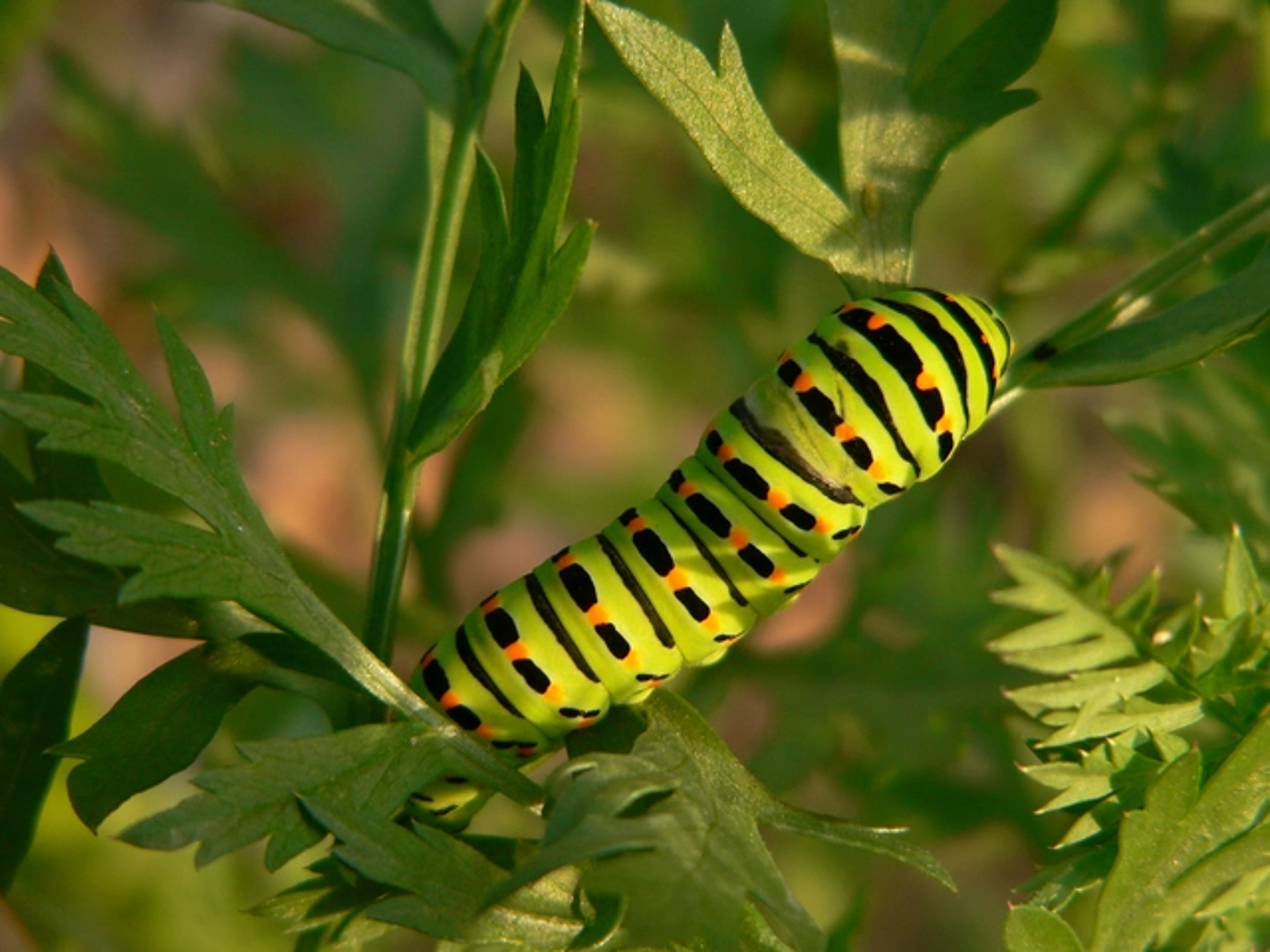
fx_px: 3412
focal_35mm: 93
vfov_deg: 15.9
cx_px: 635
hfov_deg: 21.1
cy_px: 476
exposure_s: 1/200
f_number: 2.8
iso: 100
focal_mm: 15.5
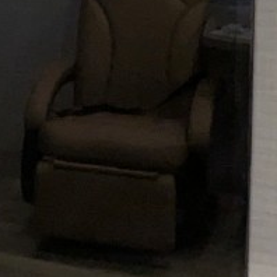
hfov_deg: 16.4
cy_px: -69
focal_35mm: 100
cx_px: -90
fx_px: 905
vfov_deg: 16.6
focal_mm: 2.35
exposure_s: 1/36.8
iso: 372
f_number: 2.2
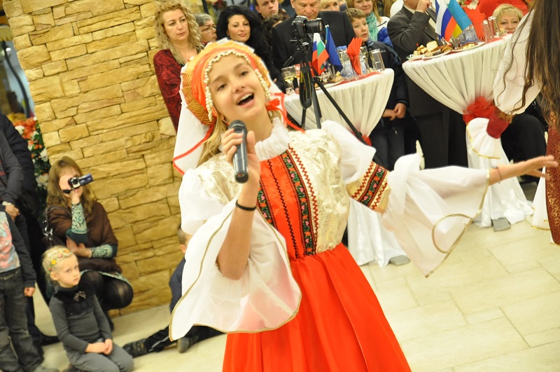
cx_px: 280
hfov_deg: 27.0
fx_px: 1165
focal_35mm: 75
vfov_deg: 18.1
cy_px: 186
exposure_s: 1/160
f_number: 2.8
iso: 1250
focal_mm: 50
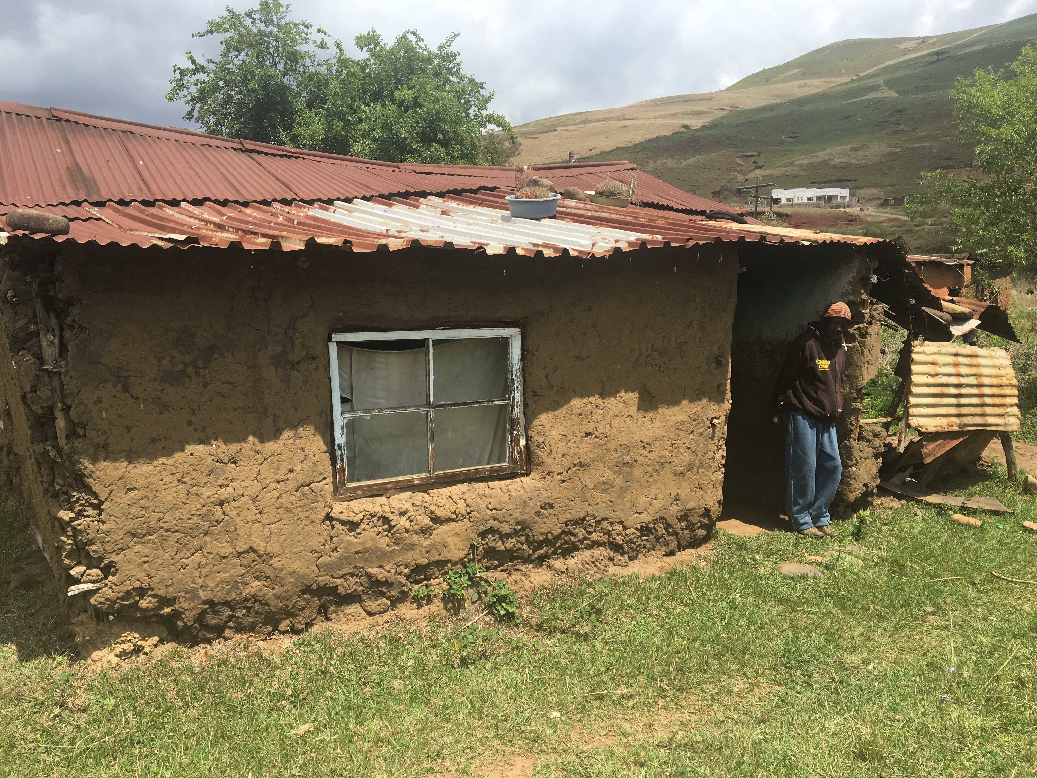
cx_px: 518
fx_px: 869
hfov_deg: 61.7
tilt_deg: -4.8
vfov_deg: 48.2
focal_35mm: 29
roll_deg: +0.5
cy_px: 389
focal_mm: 4.15
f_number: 2.2
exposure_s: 1/1221
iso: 25
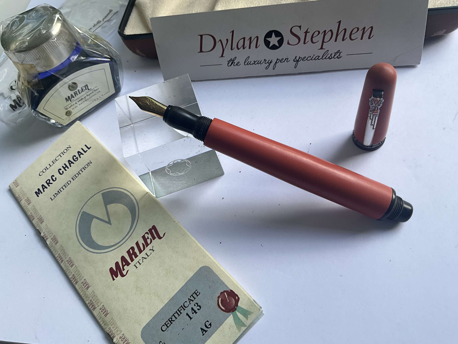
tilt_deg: -57.6
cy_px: 172
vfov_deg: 48.2
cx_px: 229
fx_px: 384
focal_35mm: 29
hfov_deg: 61.7
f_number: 1.8
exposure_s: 1/122
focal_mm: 3
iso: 20
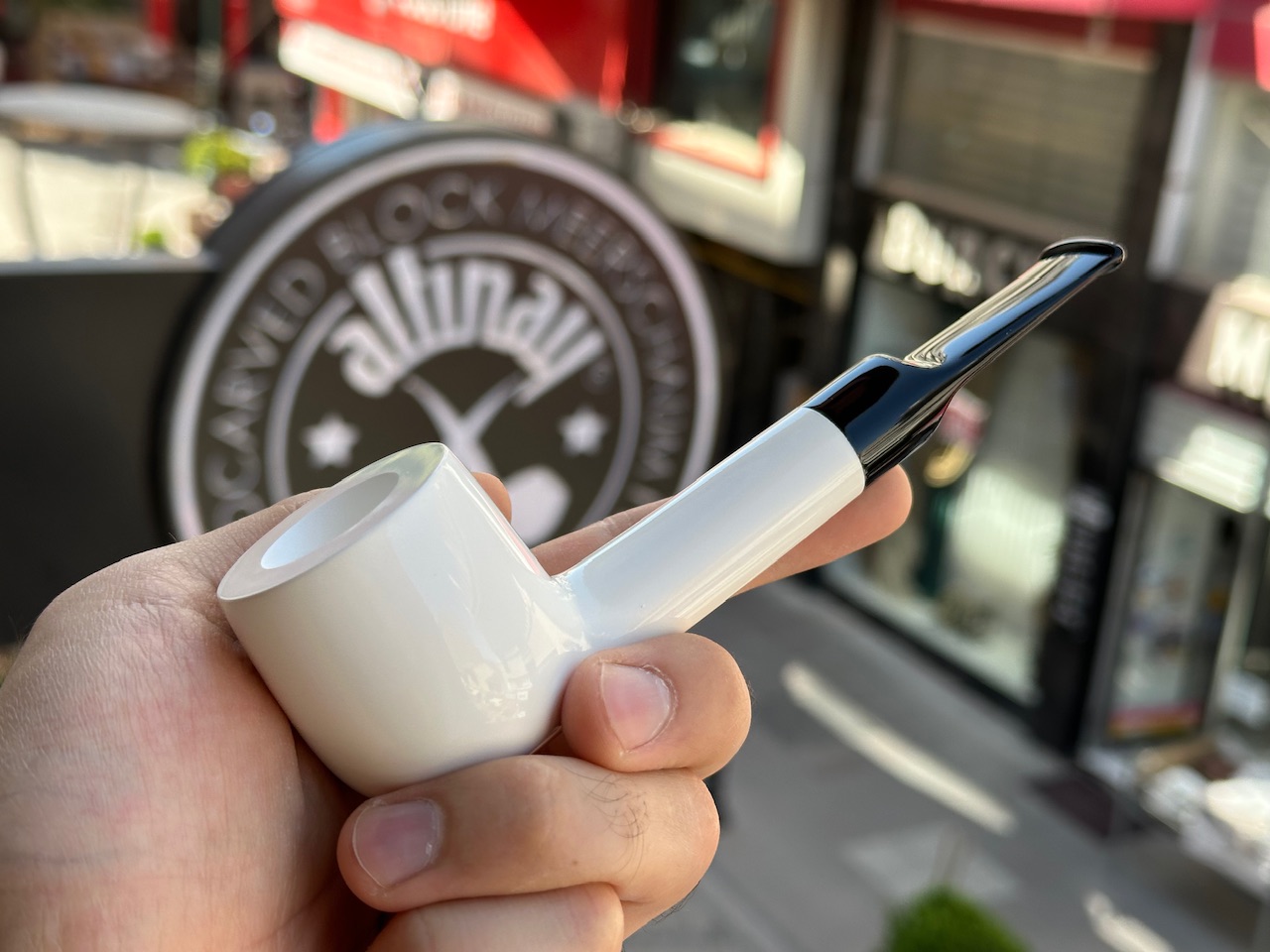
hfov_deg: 39.7
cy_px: 476
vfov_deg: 30.3
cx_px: 635
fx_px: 1761
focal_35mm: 48
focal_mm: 6.86
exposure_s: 1/646
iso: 64
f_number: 1.78
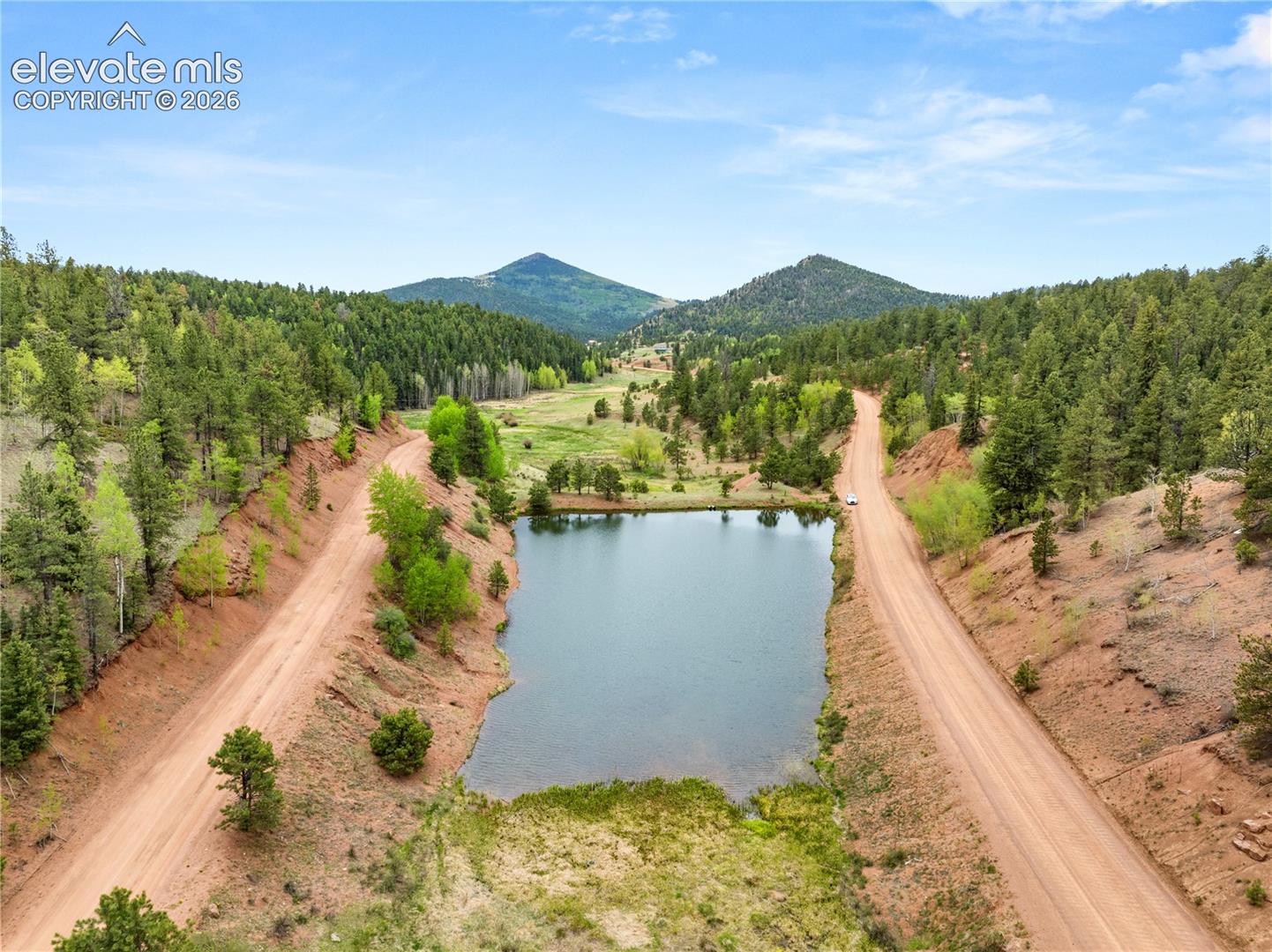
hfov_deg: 71.6
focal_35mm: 24
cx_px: 636
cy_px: 476
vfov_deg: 56.8
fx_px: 881
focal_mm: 12.29
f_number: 8
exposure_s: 1/160
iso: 100
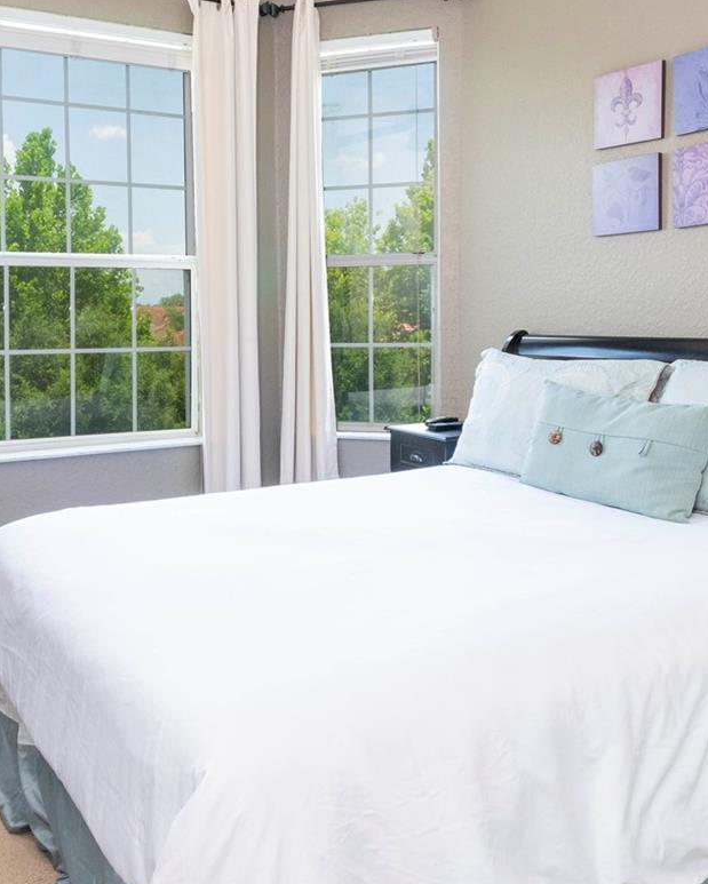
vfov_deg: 53.8
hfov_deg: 43.5
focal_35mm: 33
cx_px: 199
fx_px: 864
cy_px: 350
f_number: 16
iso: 1000
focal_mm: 17
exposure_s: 1/15
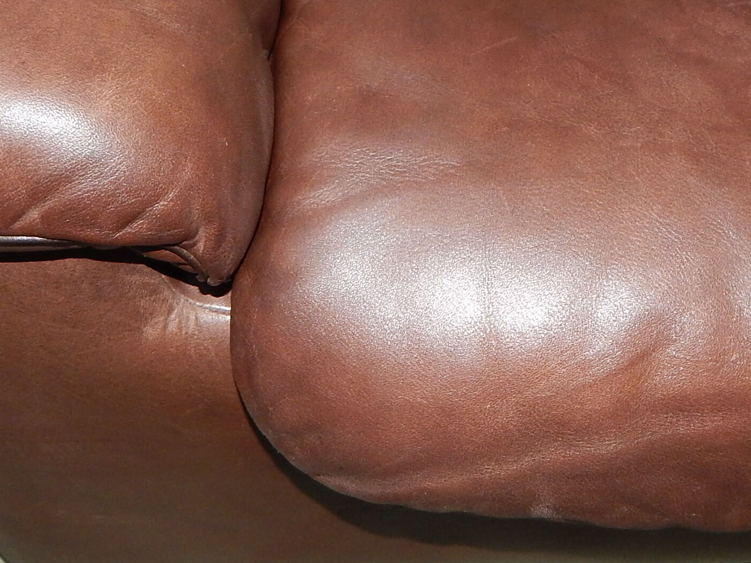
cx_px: 483
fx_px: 1106
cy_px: 13
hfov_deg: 37.2
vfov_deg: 27.1
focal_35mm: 51
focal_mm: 4
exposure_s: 1/30
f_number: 3
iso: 200
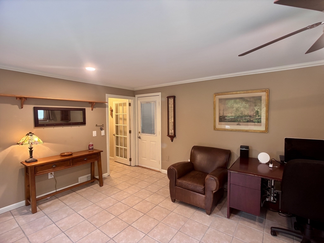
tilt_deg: -2.7
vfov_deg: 53.1
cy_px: 122
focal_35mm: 26
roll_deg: -0.7
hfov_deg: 67.3
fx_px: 243
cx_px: 162
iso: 200
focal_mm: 5.96
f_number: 1.6
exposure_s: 1/60
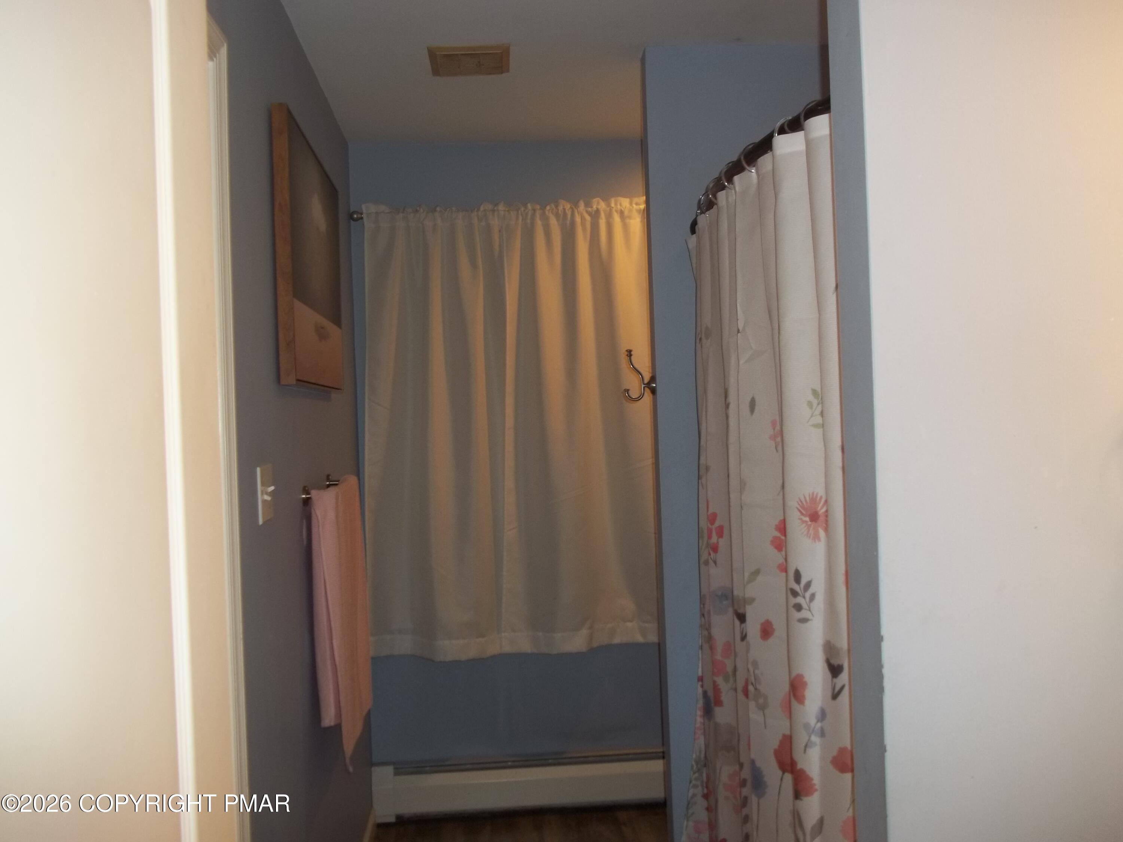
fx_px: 1038
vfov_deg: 44.2
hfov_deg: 56.8
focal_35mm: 32
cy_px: 421
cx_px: 562
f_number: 2.9
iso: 64
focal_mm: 5.7
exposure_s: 1/30
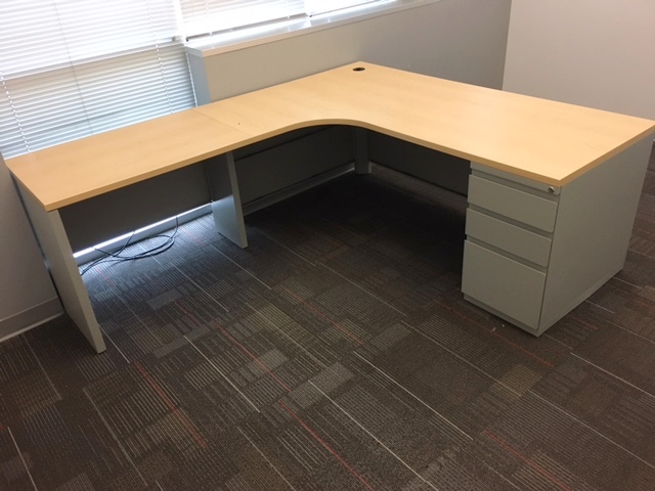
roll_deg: +2.1
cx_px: 328
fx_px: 549
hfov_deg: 61.7
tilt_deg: -30.9
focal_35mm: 29
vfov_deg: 48.2
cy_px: 246
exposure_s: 1/24
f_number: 2.2
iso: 200
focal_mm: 4.15
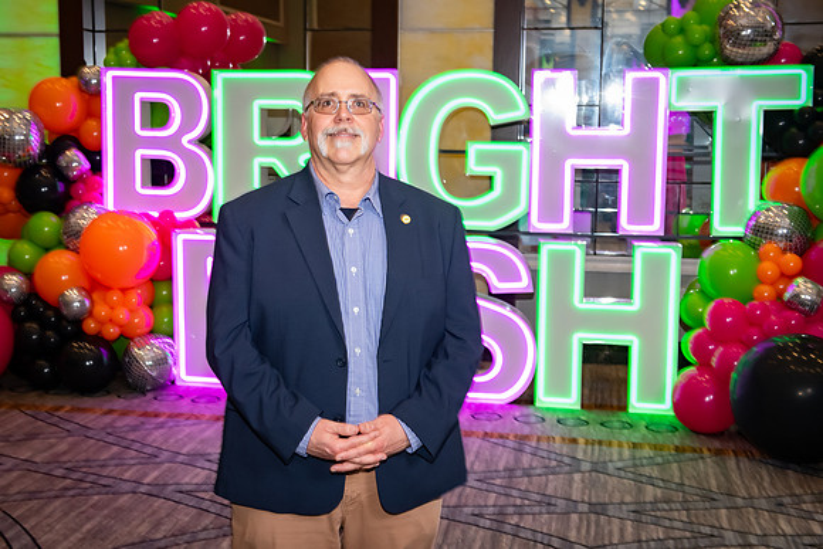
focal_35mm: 51
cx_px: 361
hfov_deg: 39.1
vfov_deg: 26.7
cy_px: 251
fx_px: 1158
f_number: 5.6
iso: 2000
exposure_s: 1/50
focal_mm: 44
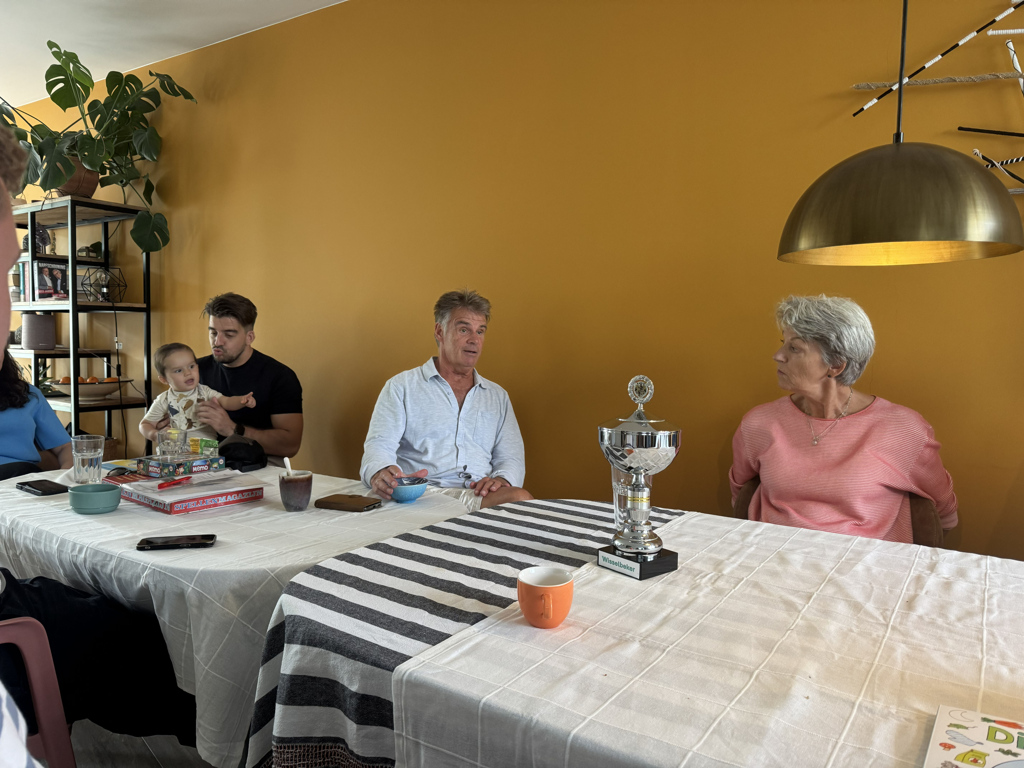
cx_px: 512
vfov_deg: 56.8
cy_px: 384
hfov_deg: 71.6
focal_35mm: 24
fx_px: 710
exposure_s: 1/121
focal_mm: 6.76
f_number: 1.78
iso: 200
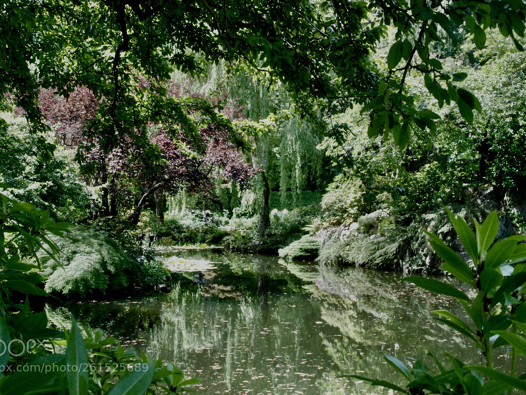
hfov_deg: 40.0
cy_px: 197
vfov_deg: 30.5
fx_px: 723
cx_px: 252
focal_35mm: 48
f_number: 22
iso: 1600
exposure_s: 1/50
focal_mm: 29
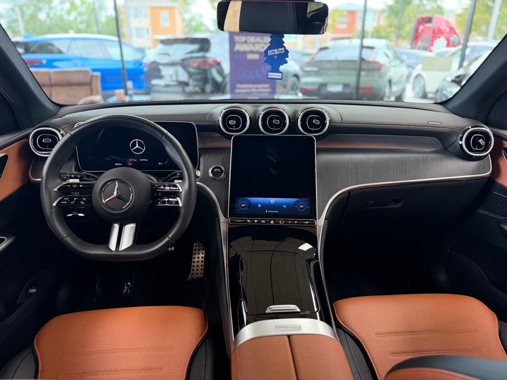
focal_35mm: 24
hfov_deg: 71.6
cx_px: 254
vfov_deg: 56.8
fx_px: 352
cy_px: 190
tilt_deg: -21.5
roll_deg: +0.1
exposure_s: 1/60
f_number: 1.78
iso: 250
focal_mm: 6.76
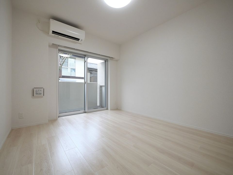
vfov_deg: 85.7
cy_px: 88
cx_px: 116
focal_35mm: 14
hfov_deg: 102.1
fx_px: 94
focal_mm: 7
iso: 640
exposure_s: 1/100
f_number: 4
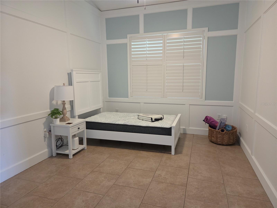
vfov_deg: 58.9
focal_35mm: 23
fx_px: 184
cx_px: 138
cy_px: 104
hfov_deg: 73.9
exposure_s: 1/120
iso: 640
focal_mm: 5.4
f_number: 1.8
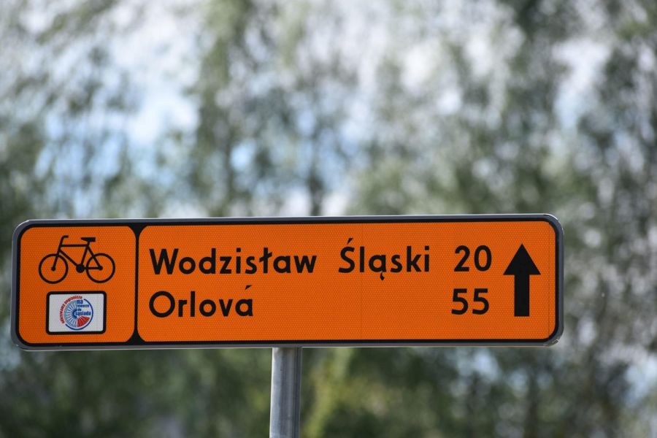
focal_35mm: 278
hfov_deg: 7.4
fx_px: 5064
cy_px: 219
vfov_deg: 5.0
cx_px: 328
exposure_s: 1/640
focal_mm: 185
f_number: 6.3
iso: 200
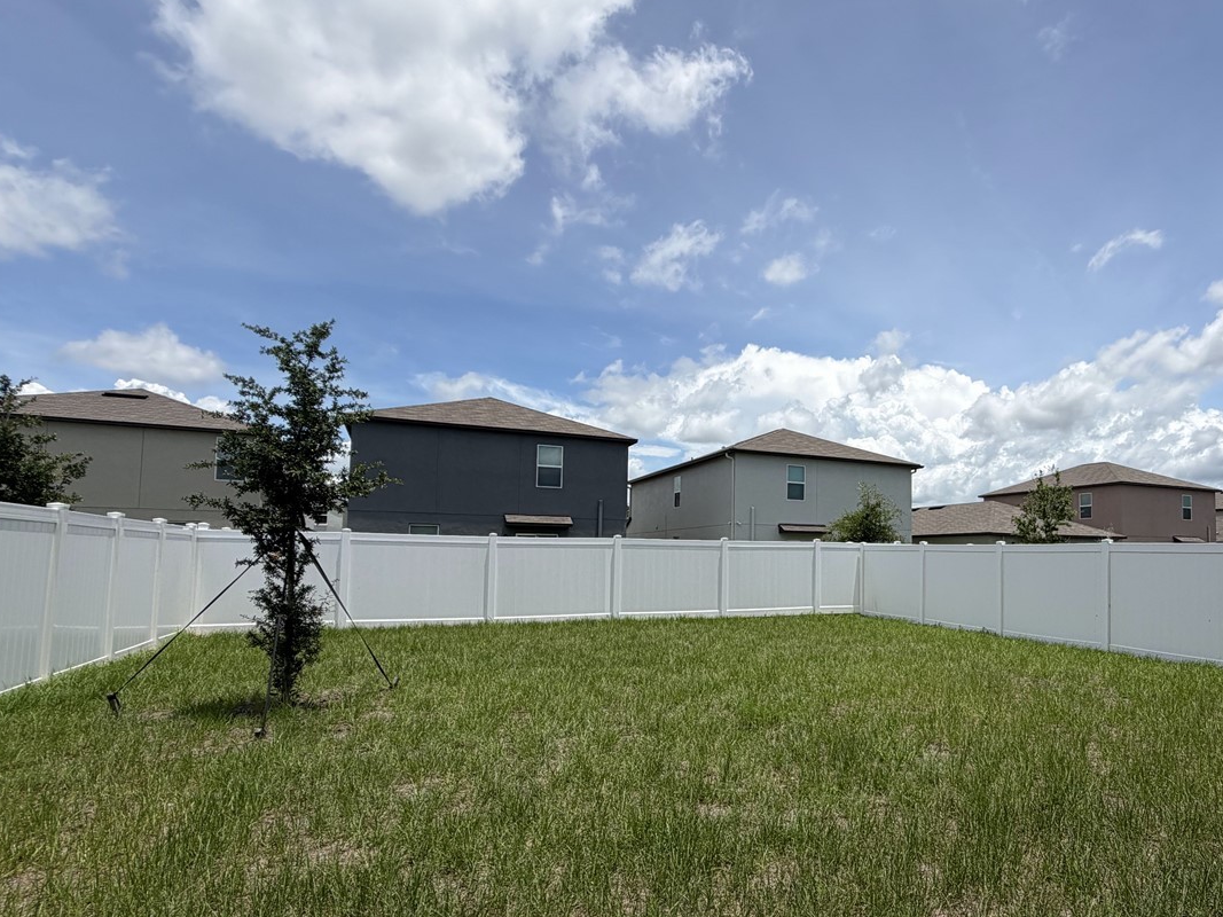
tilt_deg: +3.0
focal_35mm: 21
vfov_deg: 63.2
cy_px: 514
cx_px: 809
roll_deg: -0.1
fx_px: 742
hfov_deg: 76.6
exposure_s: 1/1464
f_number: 2.2
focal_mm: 2.22
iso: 20
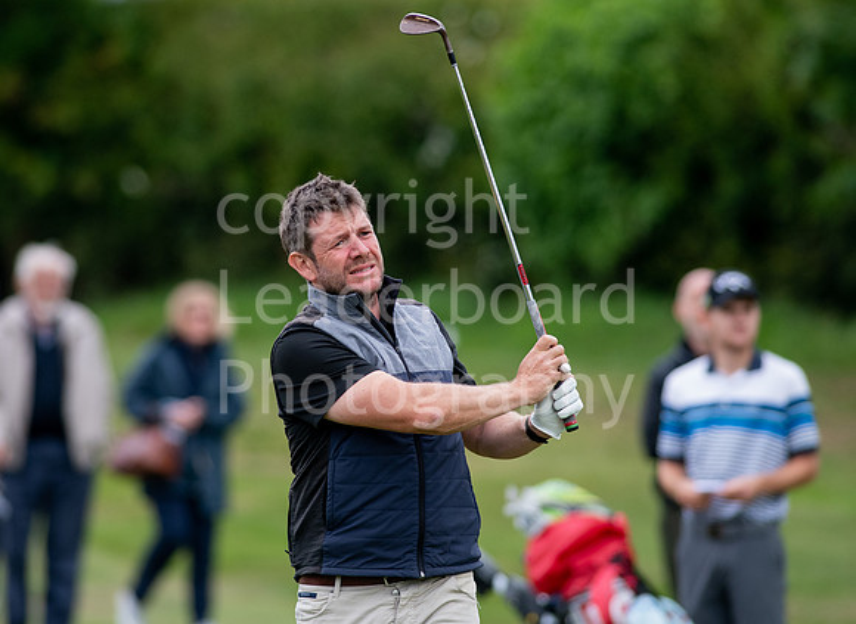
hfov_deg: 3.8
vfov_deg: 2.8
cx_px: 340
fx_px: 12895
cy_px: 280
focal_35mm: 527
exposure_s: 1/2000
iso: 640
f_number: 4
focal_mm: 300
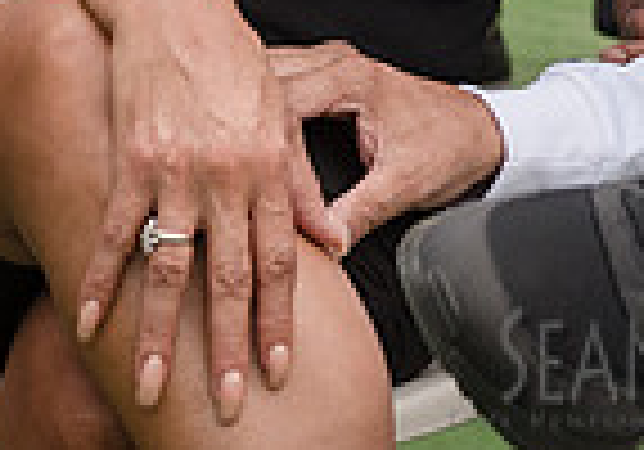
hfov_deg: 6.7
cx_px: 727
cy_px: -518
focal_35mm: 301
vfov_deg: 4.6
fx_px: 5467
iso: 500
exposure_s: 1/1250
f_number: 4.5
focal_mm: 58
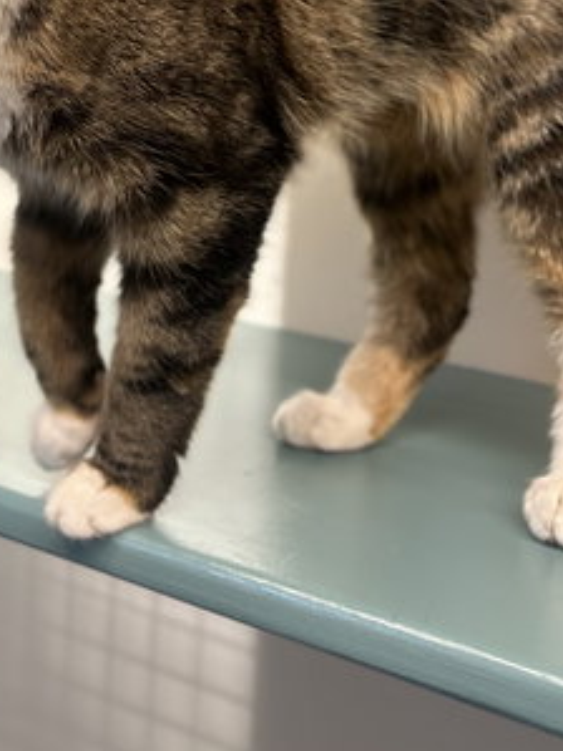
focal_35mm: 58
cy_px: 51
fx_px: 1259
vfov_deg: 31.4
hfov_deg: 25.0
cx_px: 148
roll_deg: -2.7
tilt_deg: -3.2
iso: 80
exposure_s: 1/60
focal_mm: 5.7
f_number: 1.5
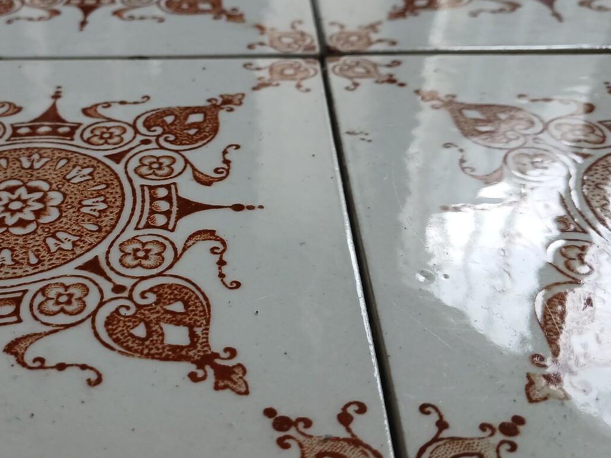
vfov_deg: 34.2
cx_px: 166
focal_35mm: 42
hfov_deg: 43.6
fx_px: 741
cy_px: 190
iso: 80
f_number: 1.8
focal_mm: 3.98
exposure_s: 1/50
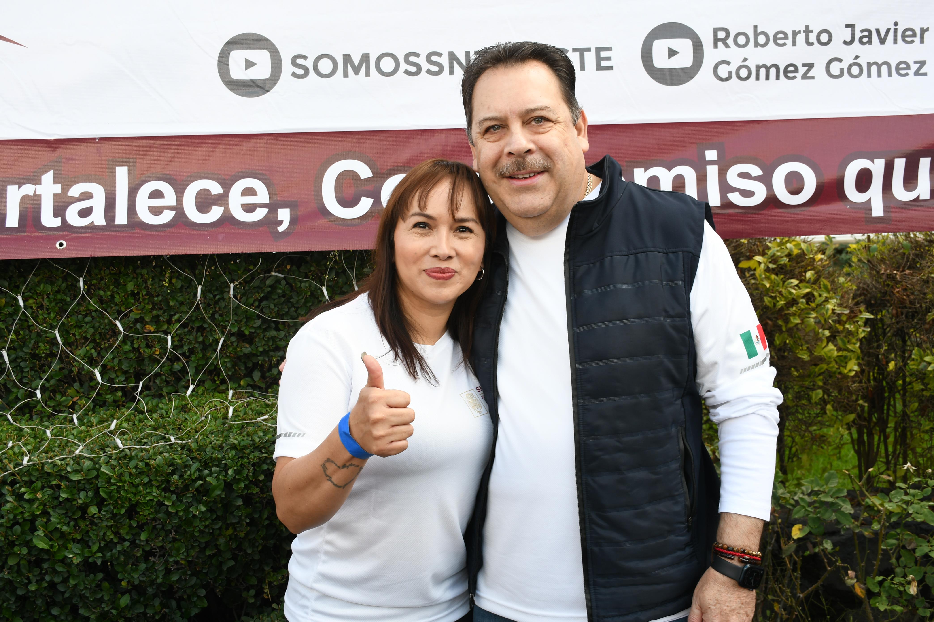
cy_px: 311
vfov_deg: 34.2
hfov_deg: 49.6
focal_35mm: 39
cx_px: 467
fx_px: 1012
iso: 160
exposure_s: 1/100
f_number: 6.3
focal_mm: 26
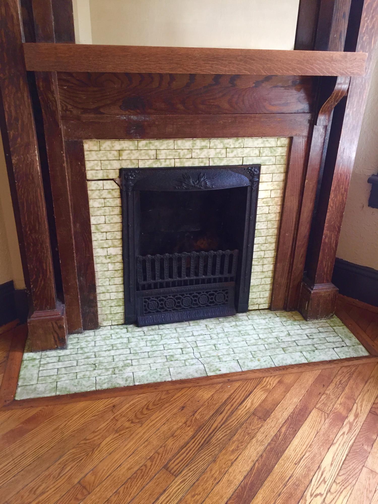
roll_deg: -0.9
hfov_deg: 48.2
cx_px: 189
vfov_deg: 61.7
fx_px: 422
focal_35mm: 29
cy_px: 252
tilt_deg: -25.1
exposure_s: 1/30
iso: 100
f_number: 2.2
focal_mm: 4.15
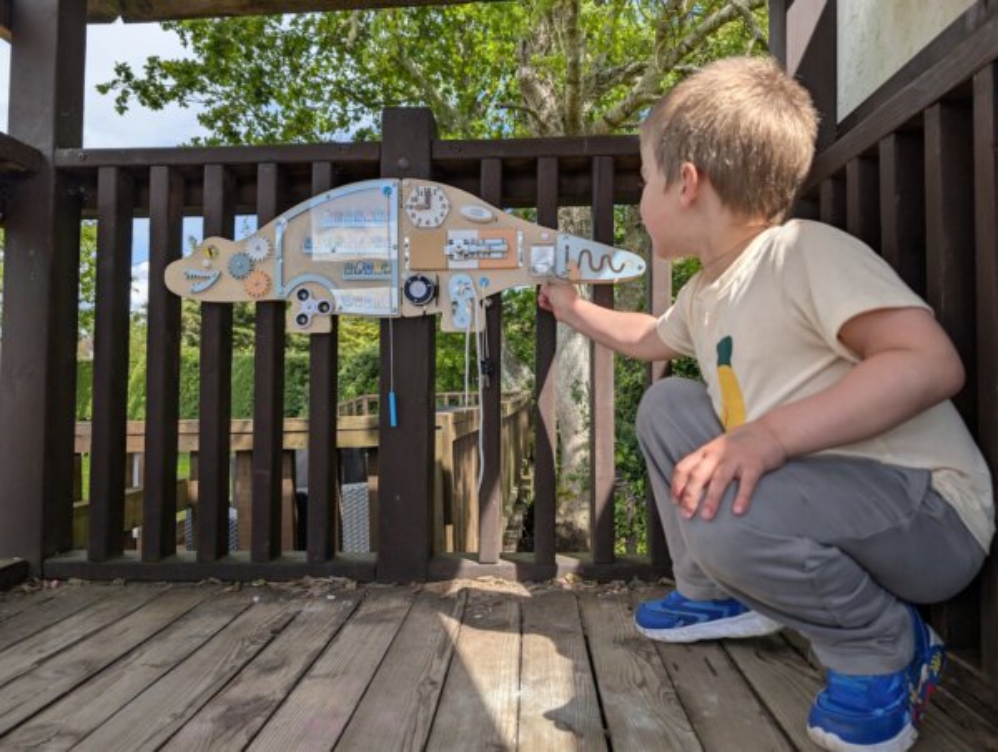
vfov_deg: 57.0
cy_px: 376
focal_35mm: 24
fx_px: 693
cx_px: 499
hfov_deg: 71.5
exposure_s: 1/949
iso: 22
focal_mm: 6.9
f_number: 1.68
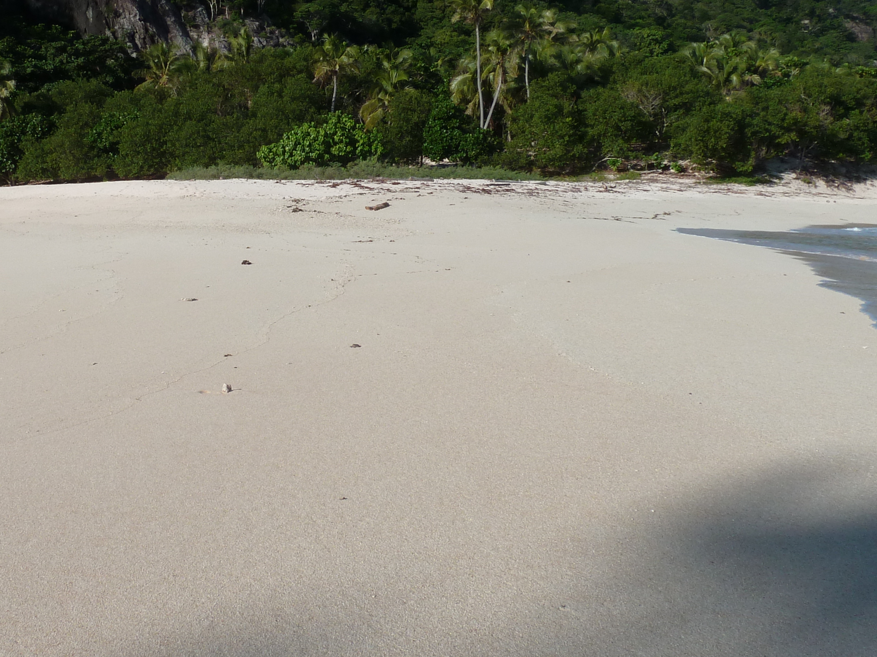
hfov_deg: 44.8
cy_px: 255
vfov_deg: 35.0
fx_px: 1039
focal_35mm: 41
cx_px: 264
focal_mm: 4.1
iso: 80
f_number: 5.6
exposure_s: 1/400
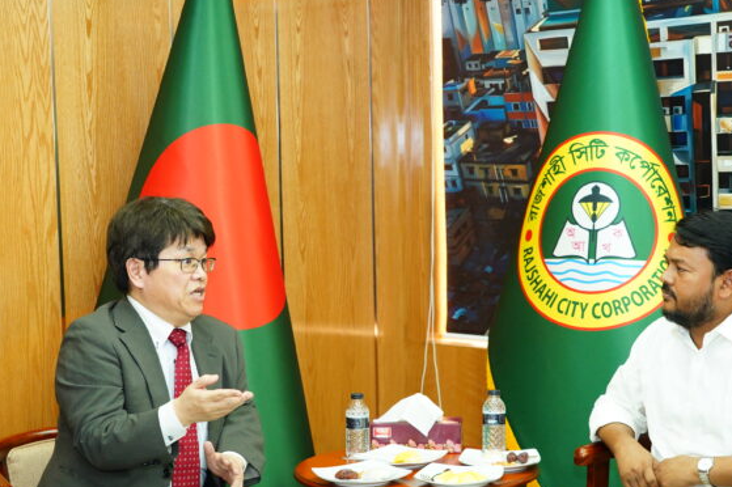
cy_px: 306
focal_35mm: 66
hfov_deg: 30.5
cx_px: 375
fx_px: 1341
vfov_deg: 20.5
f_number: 5
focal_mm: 48
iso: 2000
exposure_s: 1/125
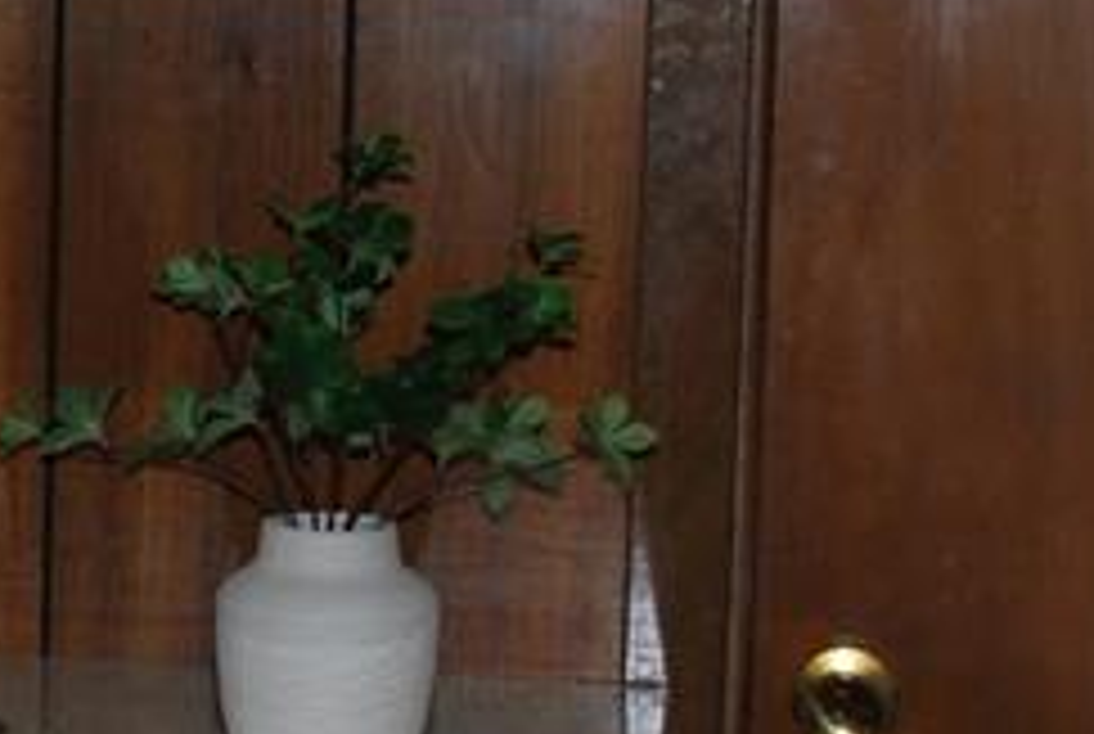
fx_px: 4232
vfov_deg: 9.9
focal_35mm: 139
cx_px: -360
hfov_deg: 14.1
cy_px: 417
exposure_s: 1/60
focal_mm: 22
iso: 200
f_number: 4
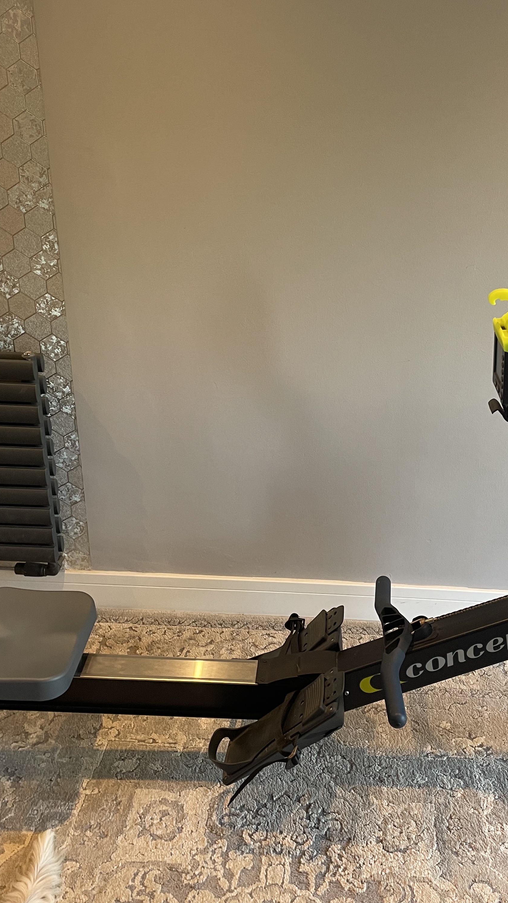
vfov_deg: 52.8
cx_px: 333
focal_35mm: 38
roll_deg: -1.5
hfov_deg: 31.0
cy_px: 449
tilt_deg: -25.2
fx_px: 910
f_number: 1.6
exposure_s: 1/50
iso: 100
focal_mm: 4.2
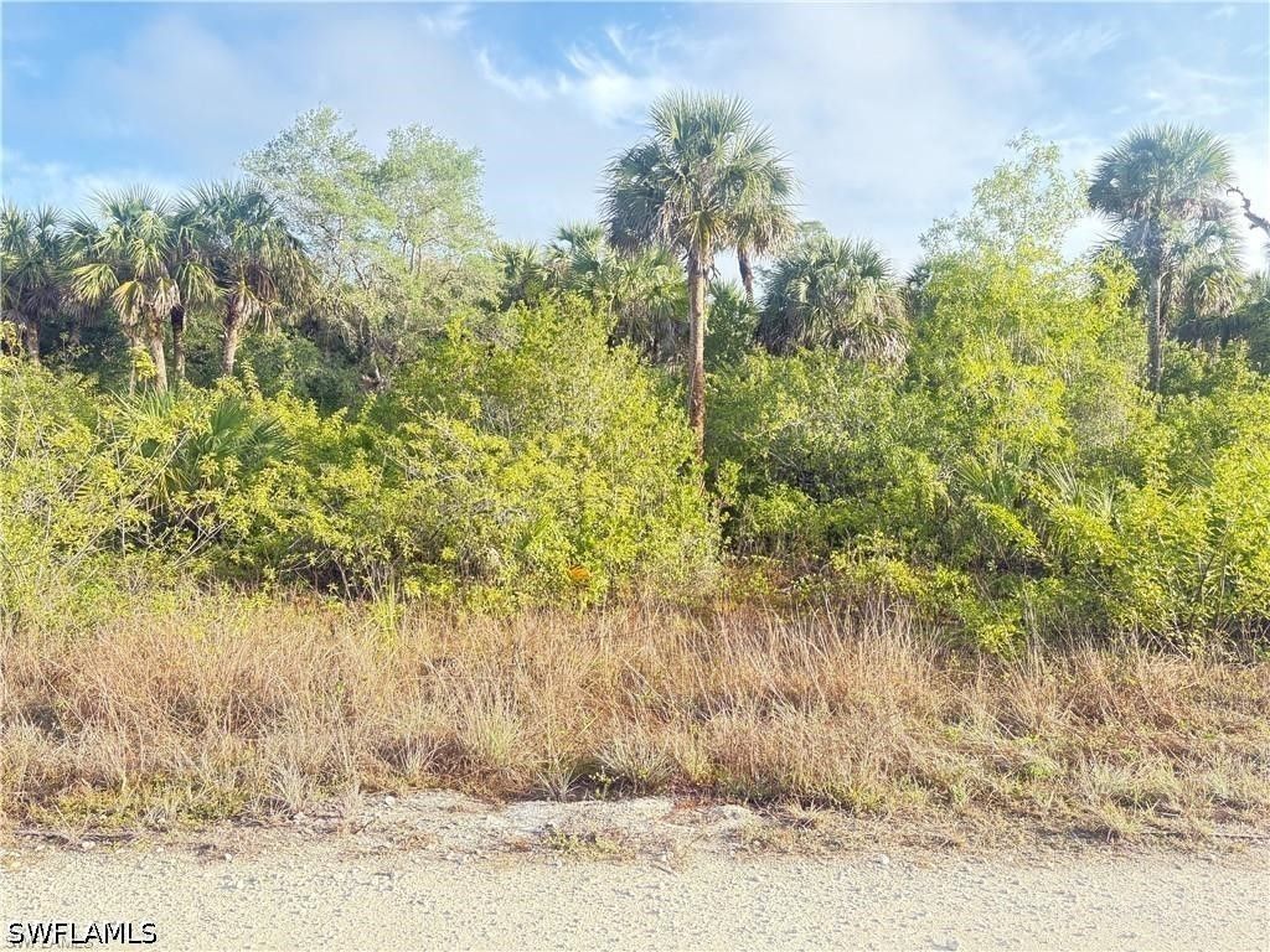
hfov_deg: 67.3
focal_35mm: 26
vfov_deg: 53.1
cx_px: 635
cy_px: 476
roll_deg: -0.4
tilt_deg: -0.2
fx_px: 954
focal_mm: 5.96
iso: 64
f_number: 1.6
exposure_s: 1/390
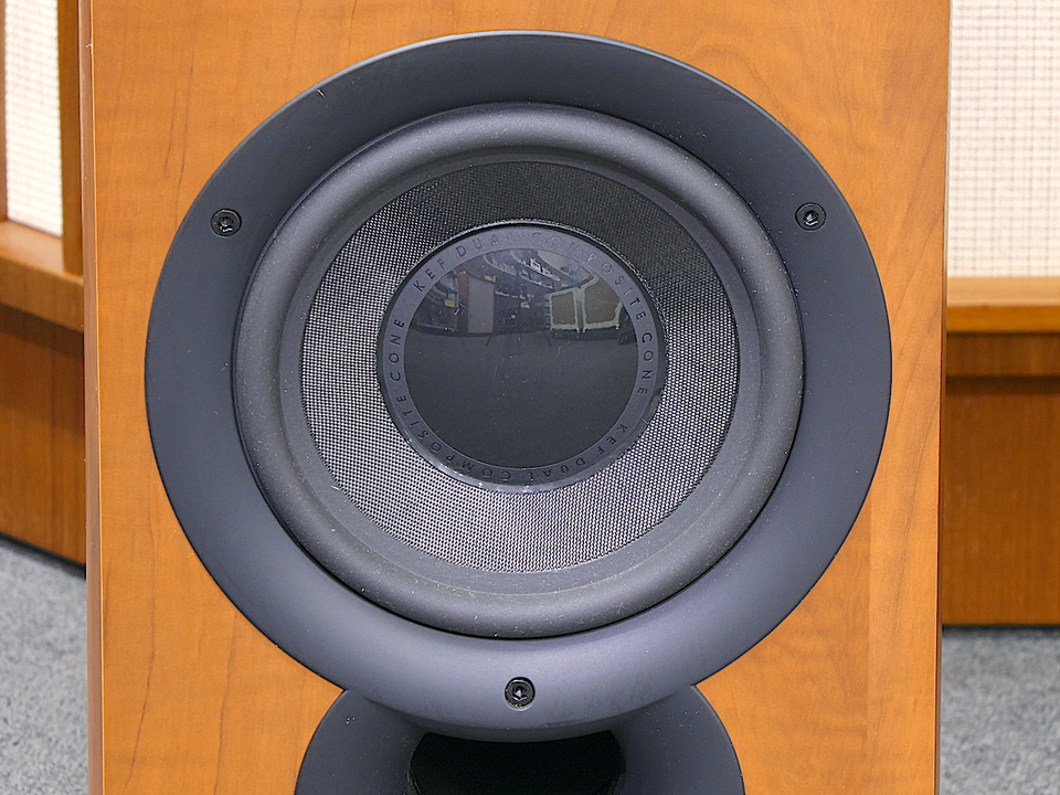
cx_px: 530
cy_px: 398
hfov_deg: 7.0
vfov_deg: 5.3
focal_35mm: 282
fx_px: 8635
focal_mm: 50.5
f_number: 6.3
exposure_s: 3.2
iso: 100
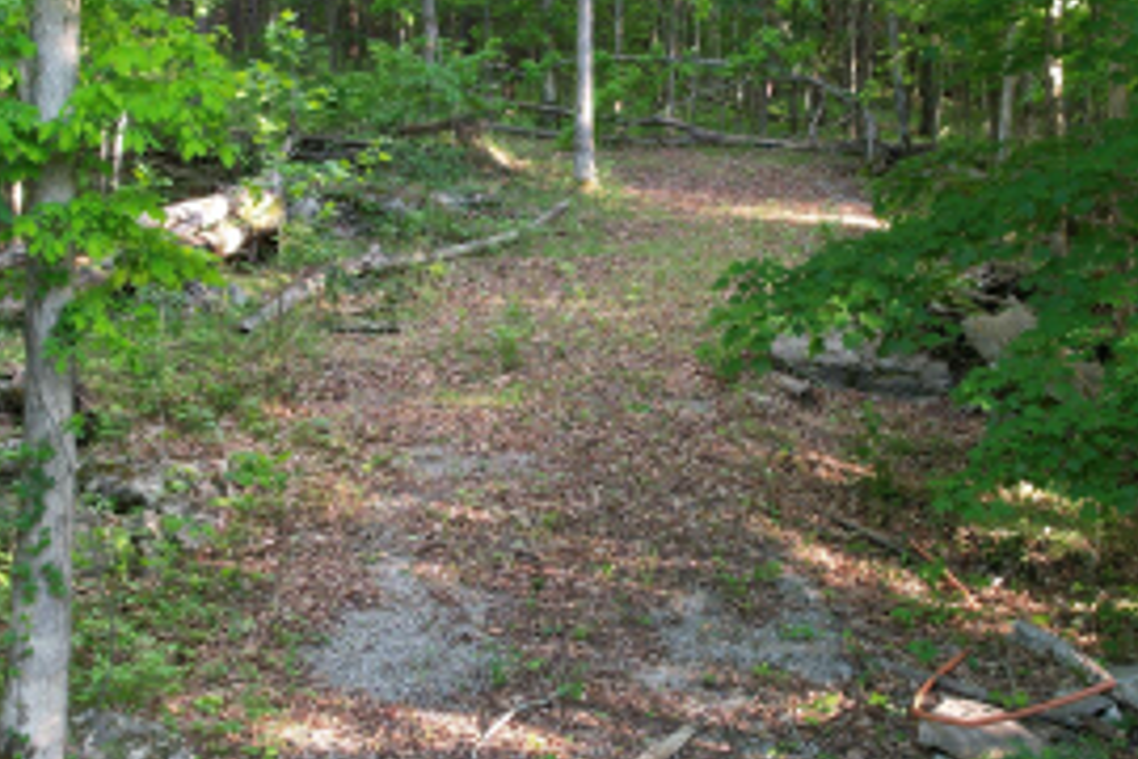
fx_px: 1928
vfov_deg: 22.3
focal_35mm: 61
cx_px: 506
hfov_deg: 32.9
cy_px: 380
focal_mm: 8.38
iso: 100
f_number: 2.8
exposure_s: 1/30
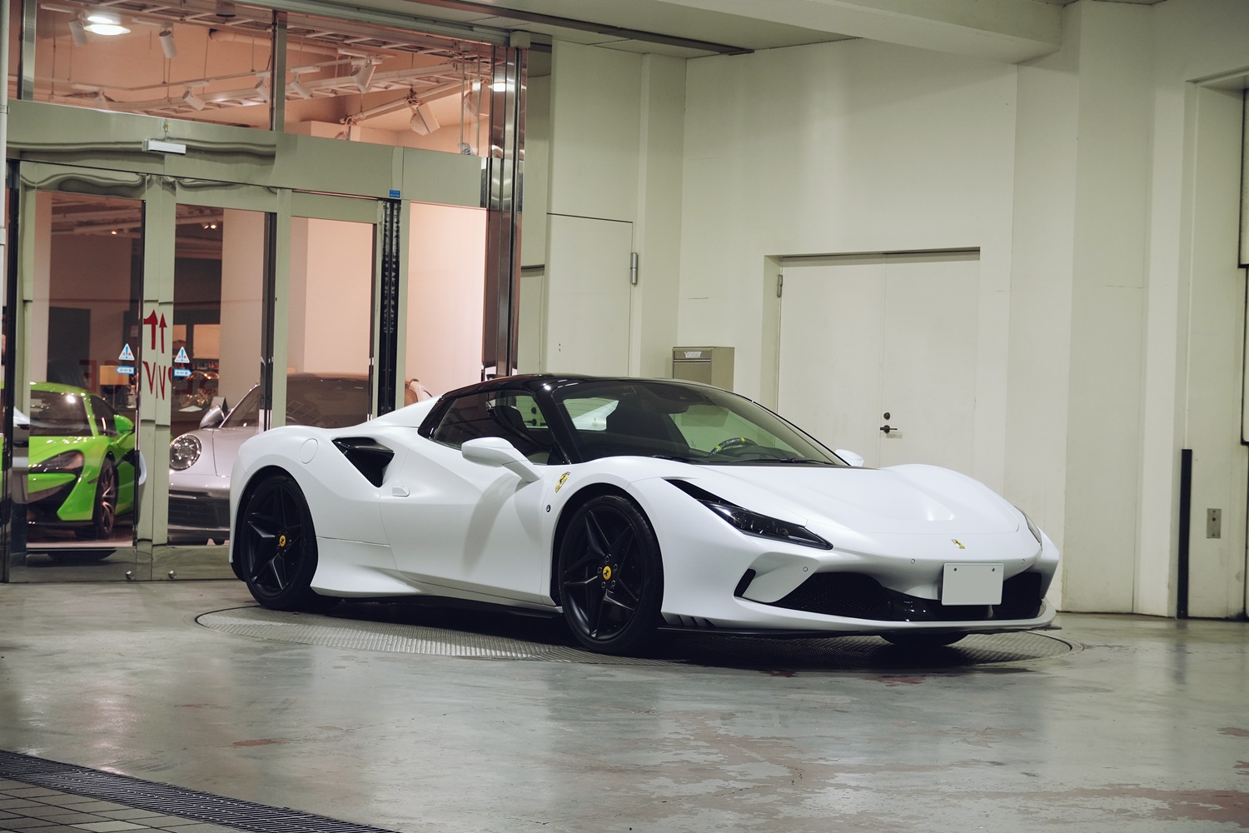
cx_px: 624
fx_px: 2602
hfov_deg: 27.0
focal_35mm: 75
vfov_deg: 18.2
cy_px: 416
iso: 640
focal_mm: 50
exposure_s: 1/80
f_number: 5
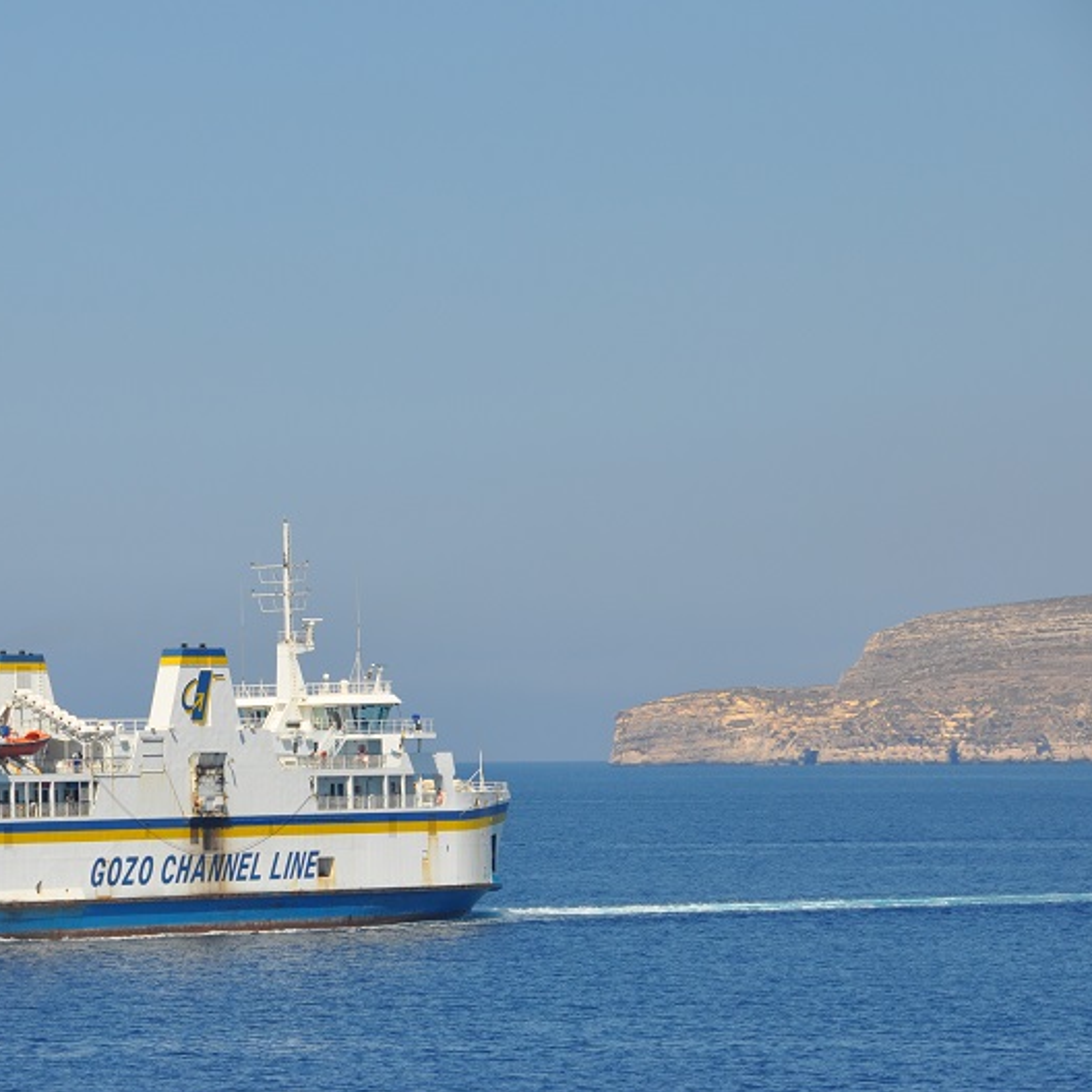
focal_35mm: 203
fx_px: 7232
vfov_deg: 8.6
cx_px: 302
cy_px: 547
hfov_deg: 8.6
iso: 200
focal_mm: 105
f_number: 11
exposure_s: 1/500
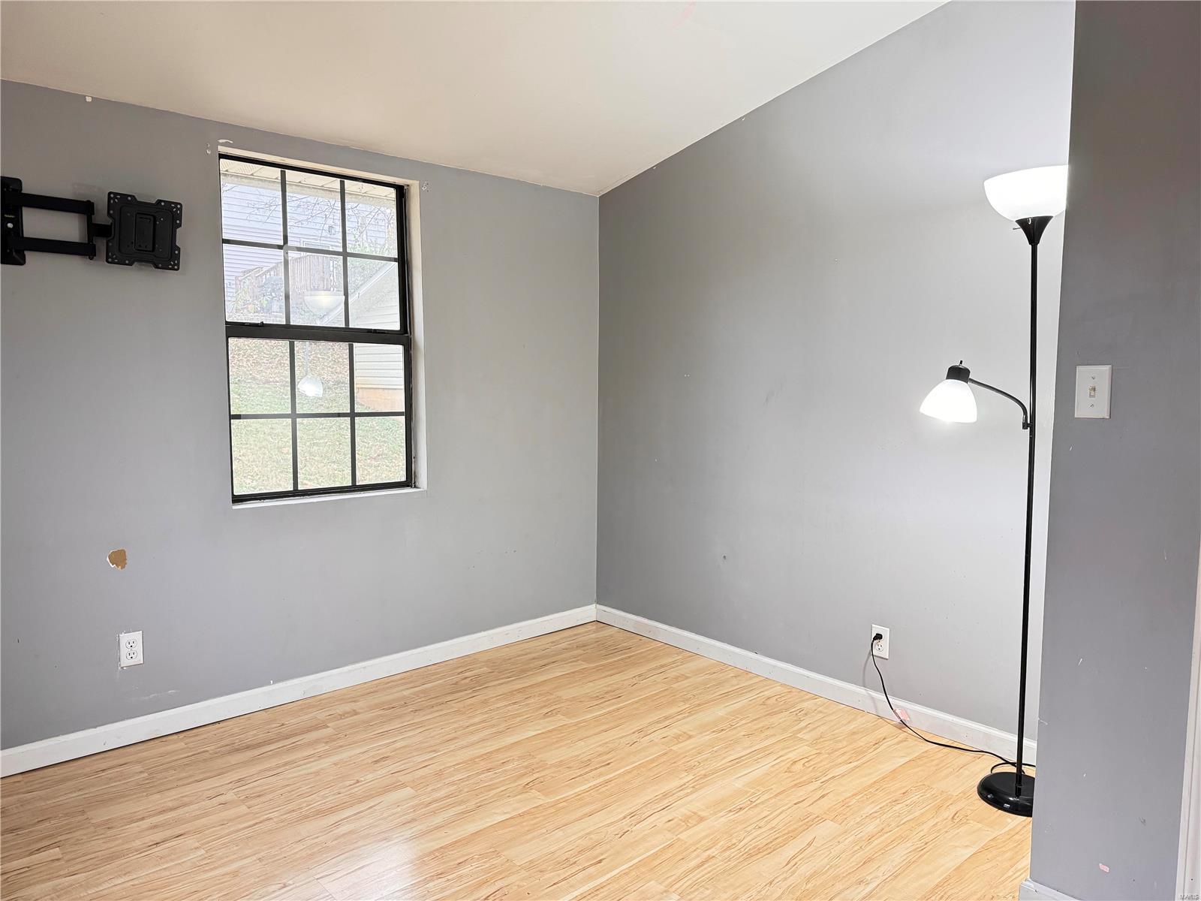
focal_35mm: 24
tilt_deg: -5.0
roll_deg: -0.3
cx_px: 600
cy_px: 450
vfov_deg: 56.8
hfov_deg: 71.6
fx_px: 833
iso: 320
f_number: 1.78
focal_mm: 6.76
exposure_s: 1/60
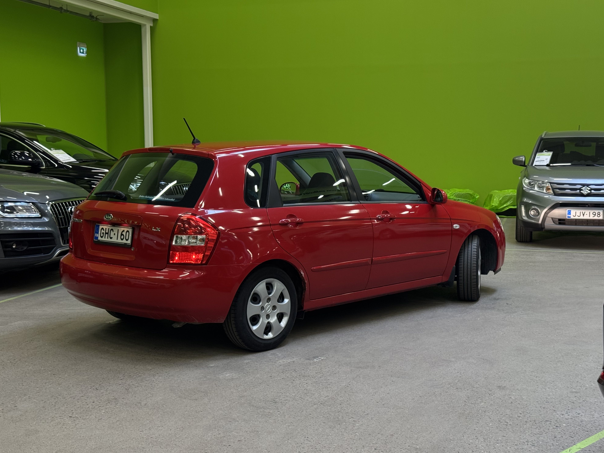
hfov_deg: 38.9
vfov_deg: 29.7
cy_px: 230
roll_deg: +0.5
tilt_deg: -4.9
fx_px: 855
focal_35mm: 49
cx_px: 306
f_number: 1.78
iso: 100
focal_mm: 6.76
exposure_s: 1/100
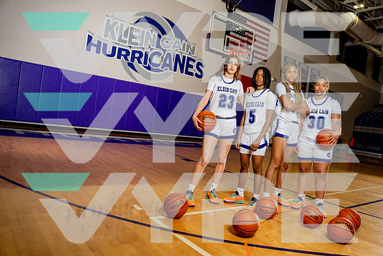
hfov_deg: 67.4
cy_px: 128
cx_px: 192
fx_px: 287
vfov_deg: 48.0
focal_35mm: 27
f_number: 4
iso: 100
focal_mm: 27
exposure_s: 1/250
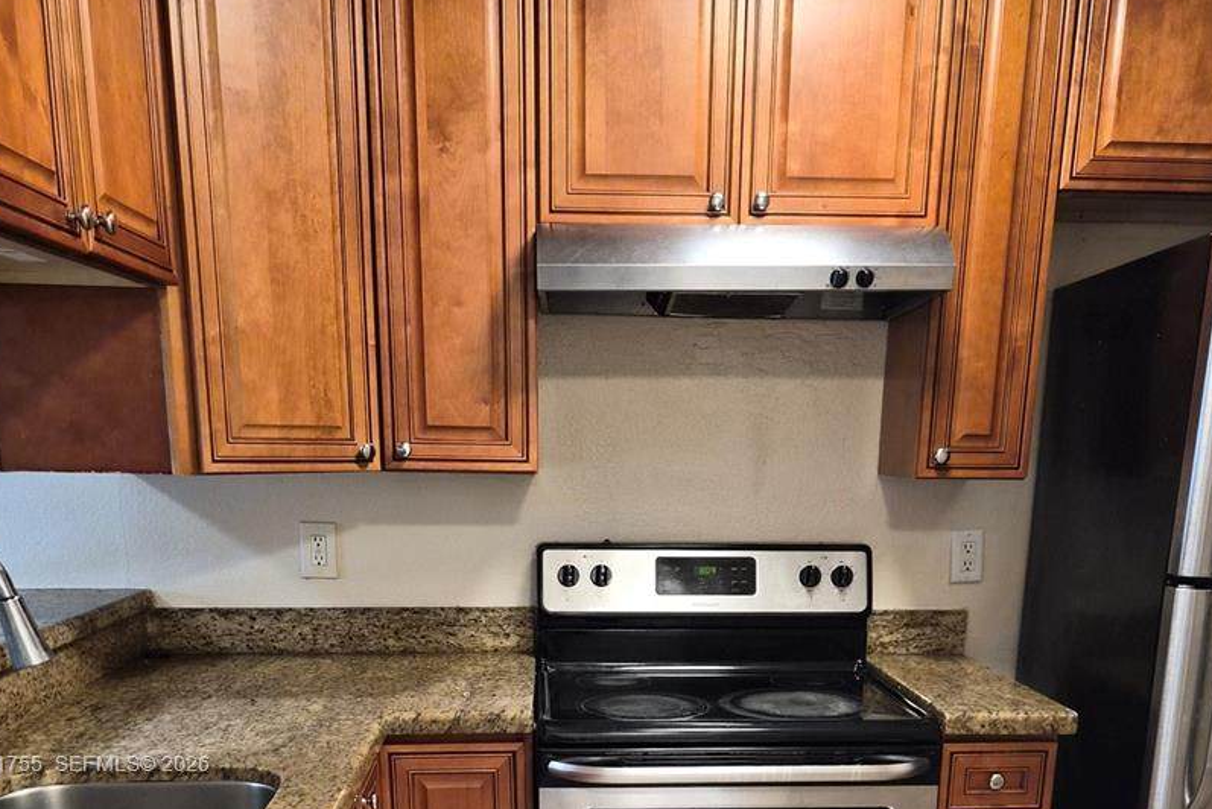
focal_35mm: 36
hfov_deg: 53.1
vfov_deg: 34.3
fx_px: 1212
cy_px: 766
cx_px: 613
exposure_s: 1/120
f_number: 1.8
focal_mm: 5.4
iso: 400
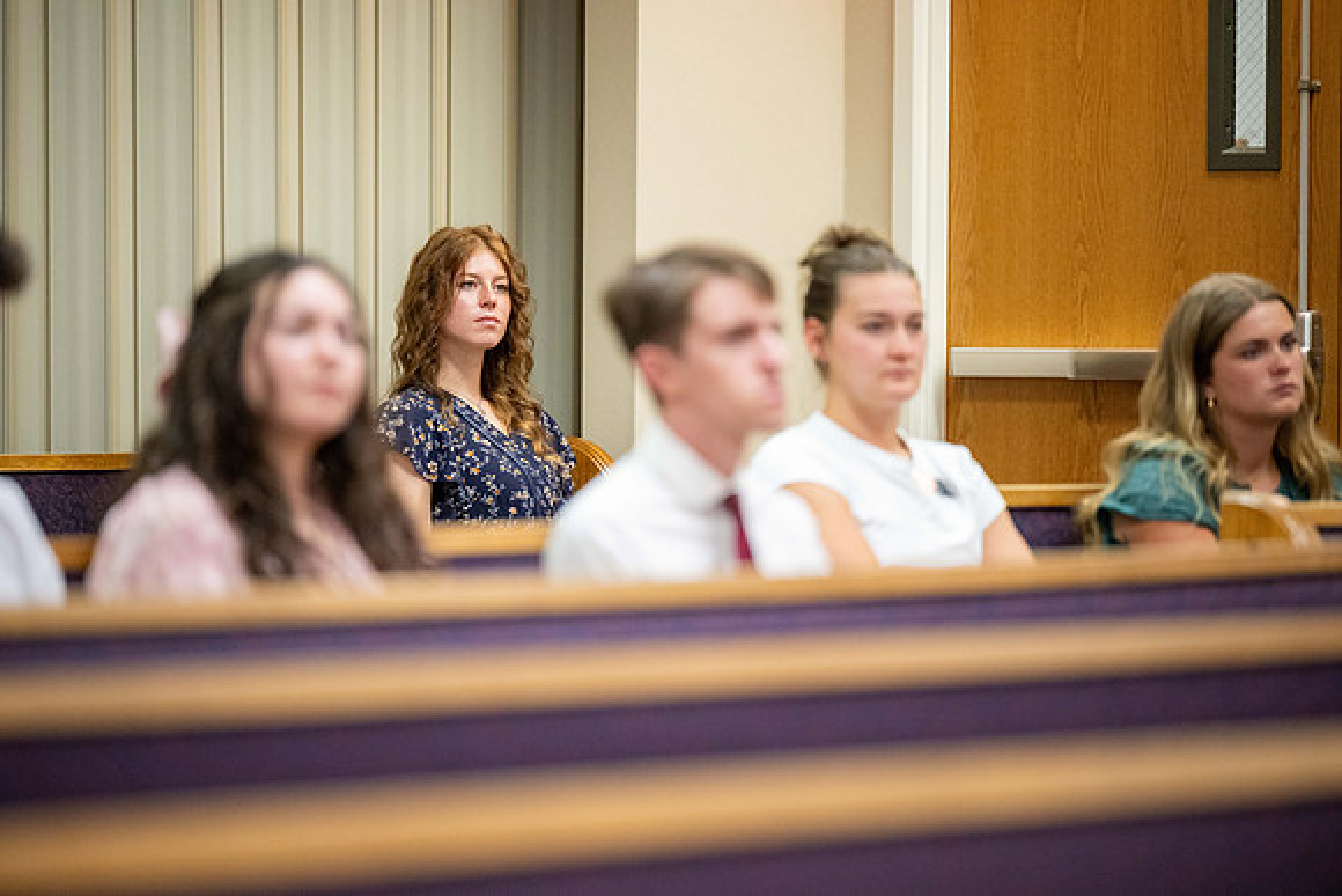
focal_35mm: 200
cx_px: 671
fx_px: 7457
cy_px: 448
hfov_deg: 10.3
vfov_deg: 6.9
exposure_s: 1/320
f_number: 2.8
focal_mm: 200
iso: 3200
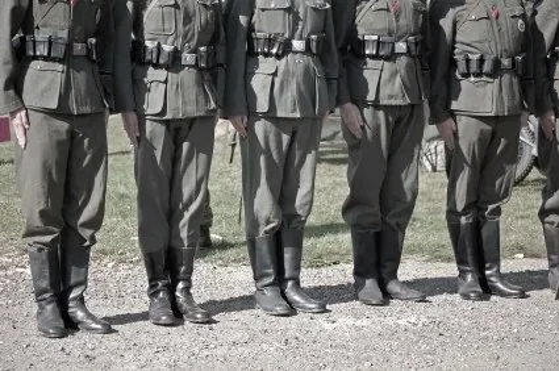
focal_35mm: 105
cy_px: 186
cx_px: 280
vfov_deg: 13.0
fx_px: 1628
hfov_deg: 19.5
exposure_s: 1/500
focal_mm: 70
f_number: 5.6
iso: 320
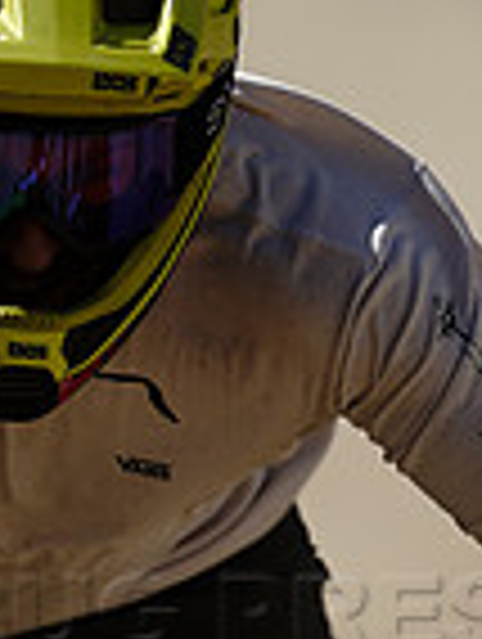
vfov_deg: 1.1
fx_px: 33744
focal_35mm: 1823
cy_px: 594
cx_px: 63
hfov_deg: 0.8
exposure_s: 1/2000
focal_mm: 600
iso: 160
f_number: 4
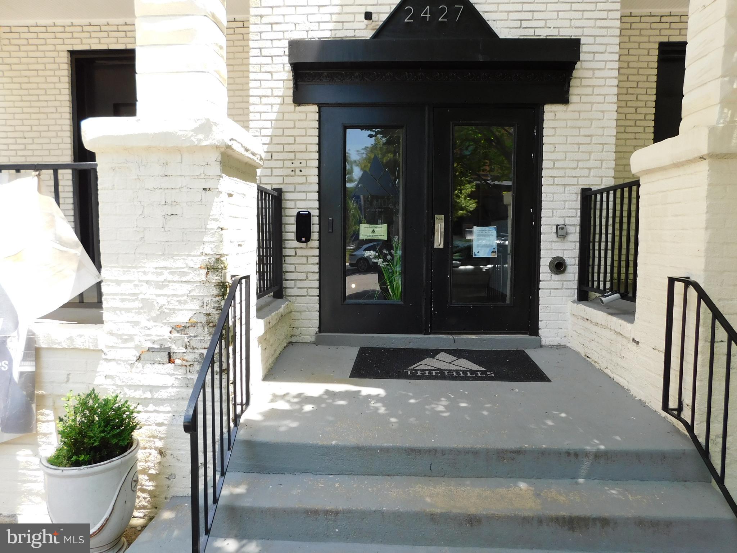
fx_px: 490
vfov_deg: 58.9
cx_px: 368
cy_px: 276
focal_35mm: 23
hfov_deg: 73.9
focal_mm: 4
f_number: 3
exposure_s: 1/250
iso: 125
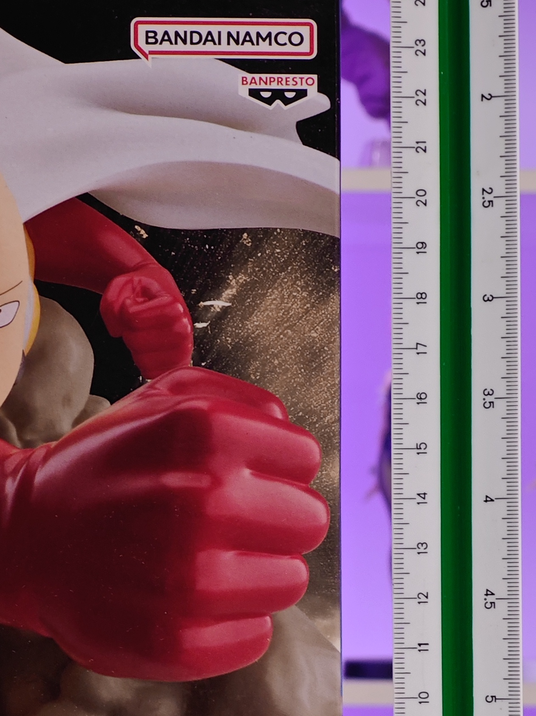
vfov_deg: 12.7
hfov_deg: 9.5
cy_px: 618
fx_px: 3201
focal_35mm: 155
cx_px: 71
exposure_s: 1/16.8
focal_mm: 7.48
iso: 400
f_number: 2.4
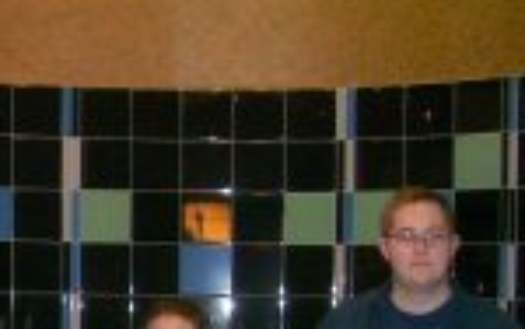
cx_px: -4
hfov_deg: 18.7
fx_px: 1546
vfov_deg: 11.8
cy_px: 427
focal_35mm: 108
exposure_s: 1/60
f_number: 2.7
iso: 80
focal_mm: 5.6
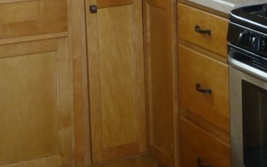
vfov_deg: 11.3
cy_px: -88
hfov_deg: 18.8
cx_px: 130
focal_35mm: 111
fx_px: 808
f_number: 3.7
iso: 200
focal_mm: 6.9
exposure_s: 1/20
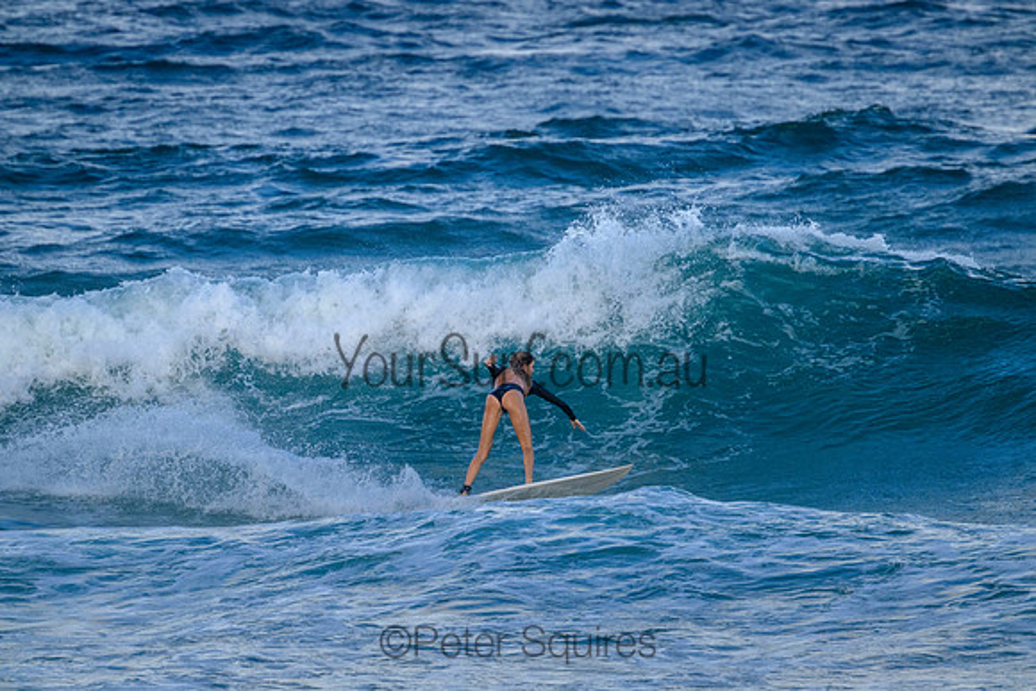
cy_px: 346
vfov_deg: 1.7
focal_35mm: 800
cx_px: 518
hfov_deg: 2.6
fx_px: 23027
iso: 2200
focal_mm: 800
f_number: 11
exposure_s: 1/1600
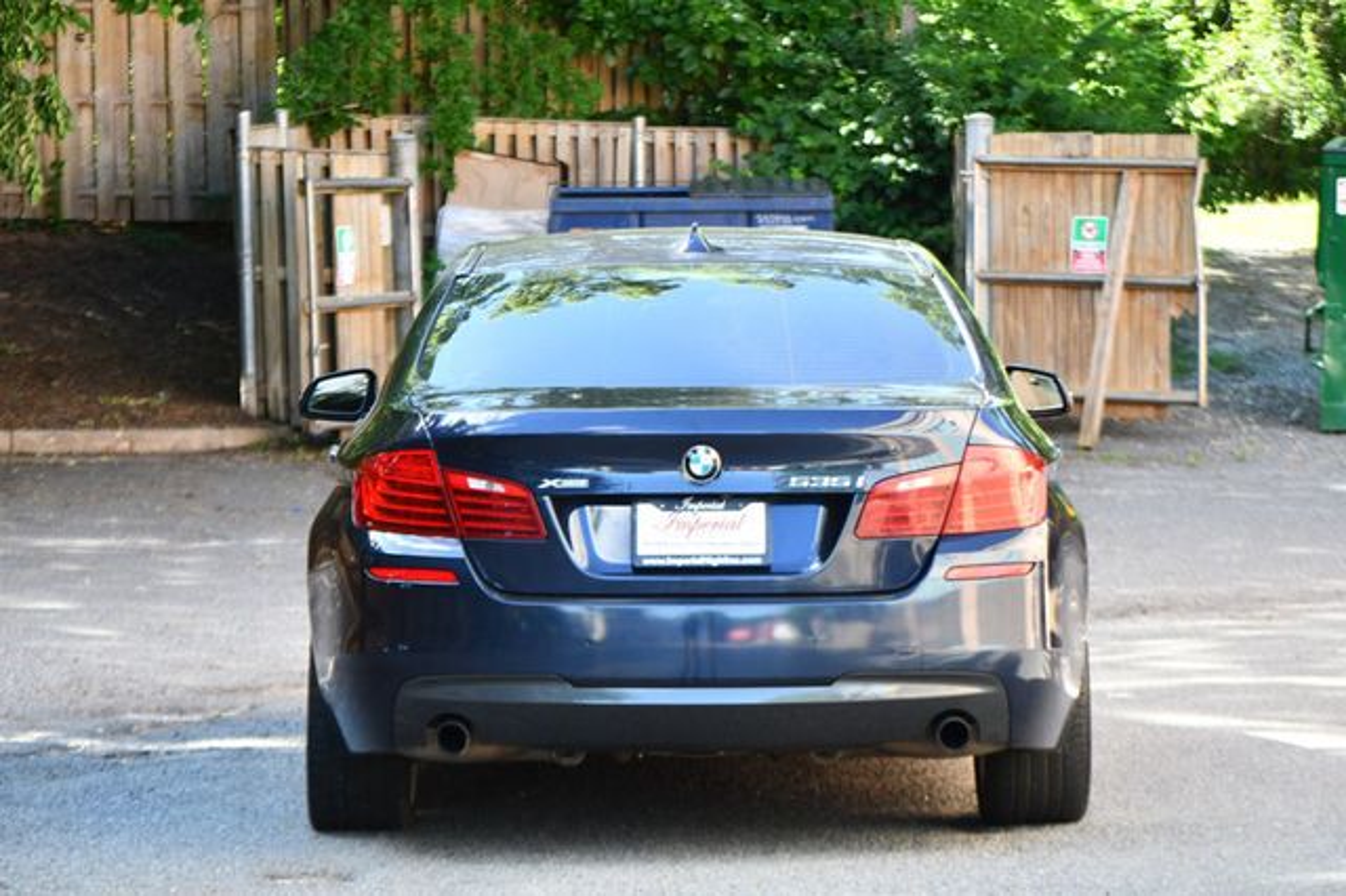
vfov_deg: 9.3
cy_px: 448
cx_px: 673
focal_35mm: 147
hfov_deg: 14.0
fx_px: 5493
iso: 560
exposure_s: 1/250
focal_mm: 98
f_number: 4.8
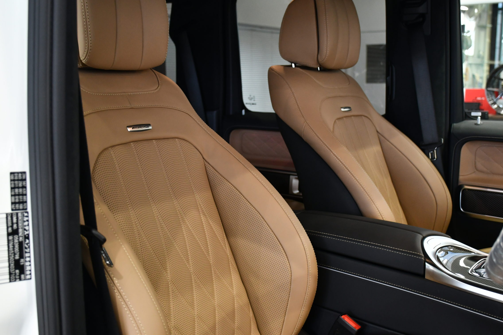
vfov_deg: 30.5
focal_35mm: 44
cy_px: 171
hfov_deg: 44.5
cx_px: 269
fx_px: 615
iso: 1000
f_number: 3.8
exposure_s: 1/40
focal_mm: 26
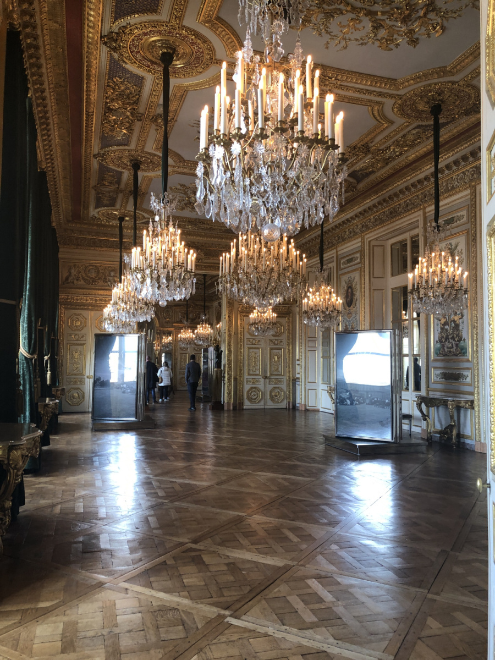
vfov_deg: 63.4
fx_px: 534
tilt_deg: +3.1
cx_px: 248
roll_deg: -0.3
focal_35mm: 28
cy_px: 330
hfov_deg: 49.7
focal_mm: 3.99
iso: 32
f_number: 1.8
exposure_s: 1/33
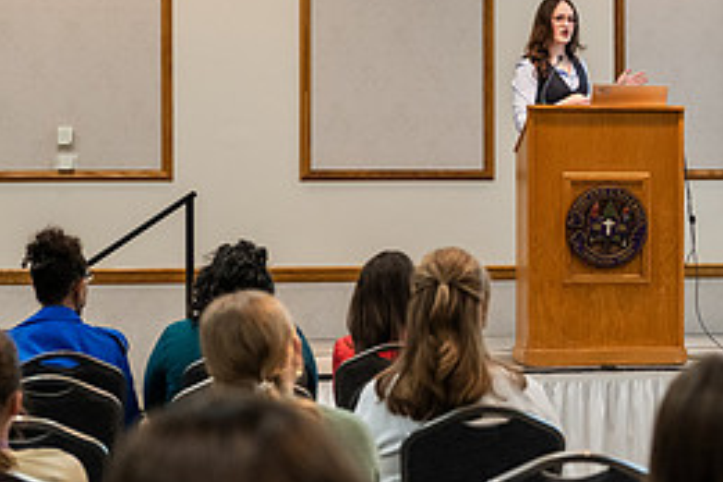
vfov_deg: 11.2
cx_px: 684
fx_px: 2450
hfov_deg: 16.5
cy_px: 162
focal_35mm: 122
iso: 2000
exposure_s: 1/200
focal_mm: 55
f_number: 3.5
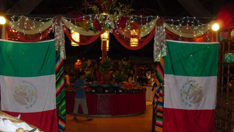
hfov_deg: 50.5
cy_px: 88
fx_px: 248
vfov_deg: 29.5
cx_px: 116
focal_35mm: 40
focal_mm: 6.3
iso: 400
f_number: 3.1
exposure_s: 1/60
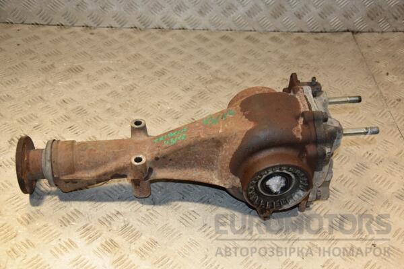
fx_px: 505
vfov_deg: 29.9
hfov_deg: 43.6
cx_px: 202
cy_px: 134
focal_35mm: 45
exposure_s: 1/200
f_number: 5
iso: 800
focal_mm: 30
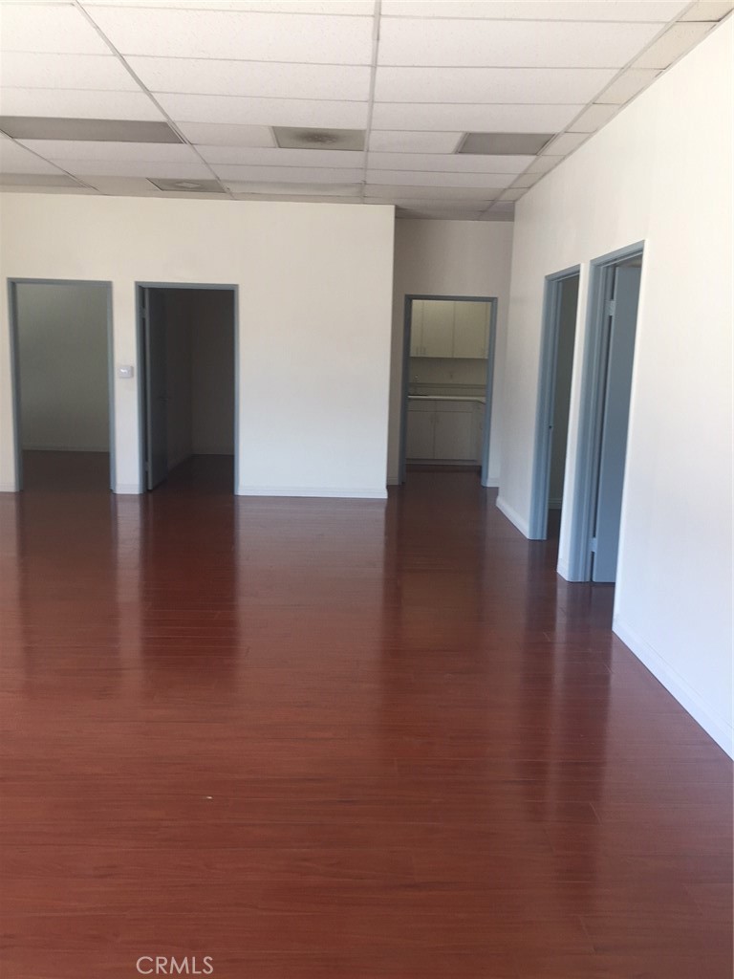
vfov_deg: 61.7
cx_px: 367
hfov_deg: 48.2
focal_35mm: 29
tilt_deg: -8.6
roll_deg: -0.9
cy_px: 490
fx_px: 820
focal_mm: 4.15
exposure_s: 1/60
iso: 32
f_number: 2.2
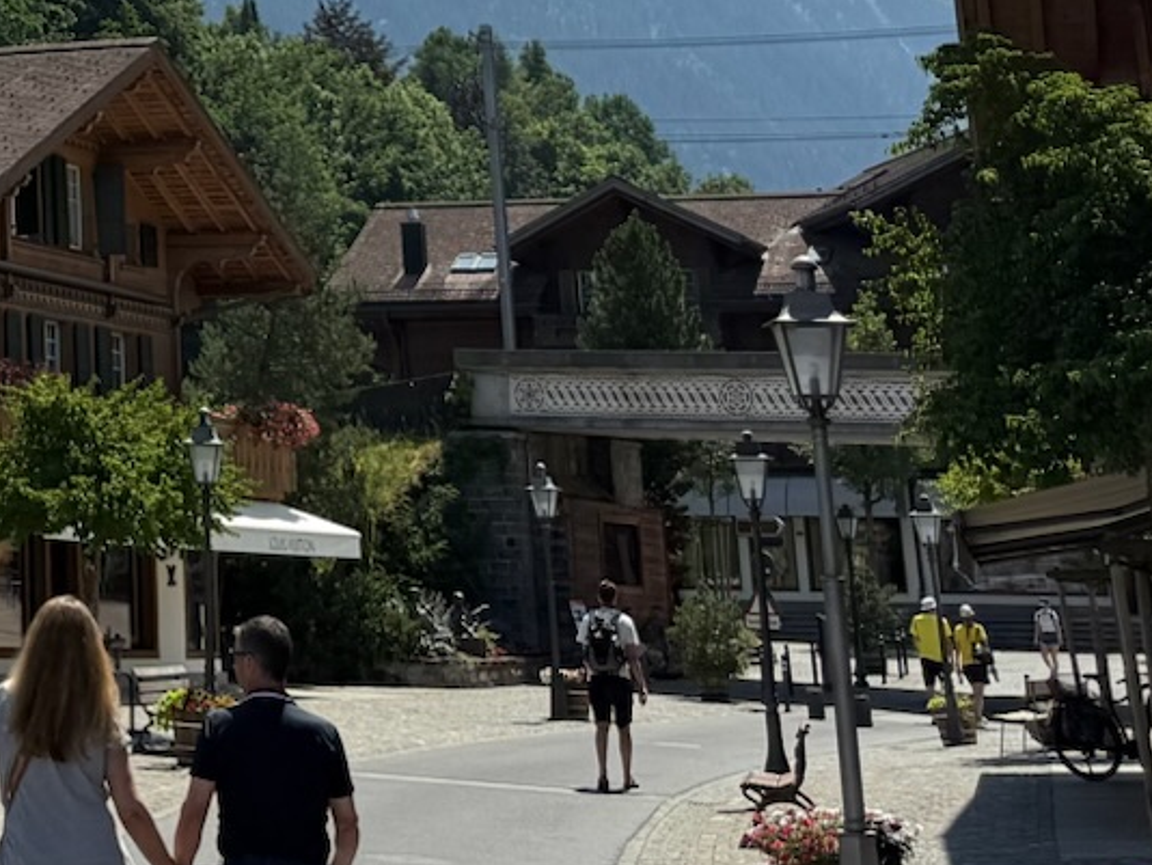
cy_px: -526
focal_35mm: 92
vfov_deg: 14.7
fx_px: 3063
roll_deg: -2.8
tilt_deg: +18.6
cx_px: -317
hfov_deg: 19.7
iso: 80
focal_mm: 6.76
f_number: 1.78
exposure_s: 1/8130
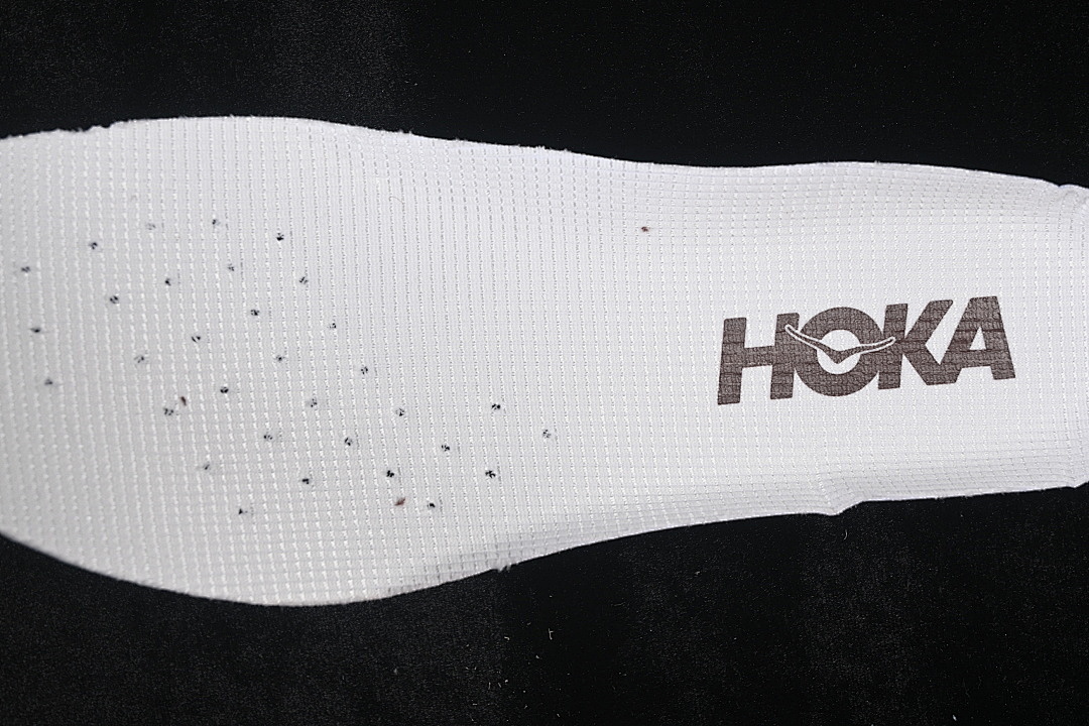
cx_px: 544
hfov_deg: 27.0
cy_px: 363
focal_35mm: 75
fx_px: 2269
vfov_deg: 18.2
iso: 160
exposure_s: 1/60
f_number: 7.1
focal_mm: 50
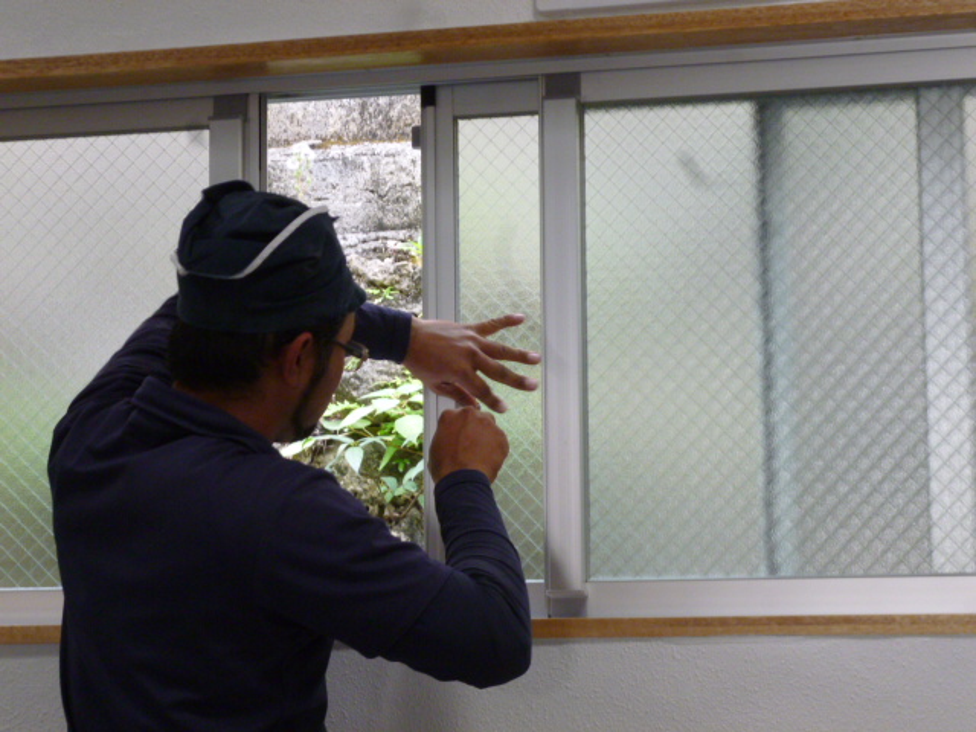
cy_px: 366
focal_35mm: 87
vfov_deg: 17.0
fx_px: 2453
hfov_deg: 22.5
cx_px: 488
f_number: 5.8
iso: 400
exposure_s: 1/40
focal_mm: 15.5
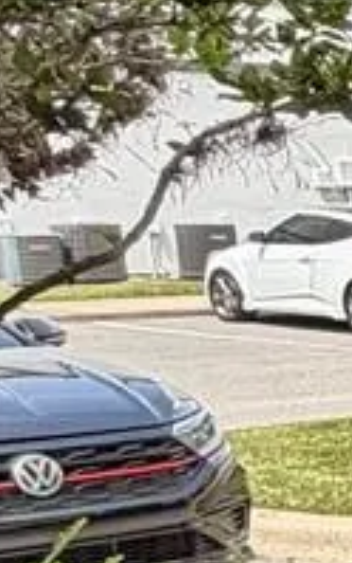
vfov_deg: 17.1
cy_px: 506
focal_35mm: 120
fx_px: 1839
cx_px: 1627
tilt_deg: -9.6
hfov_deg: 6.8
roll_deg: -1.4
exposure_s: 1/502
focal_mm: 2.22
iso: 50
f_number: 2.2
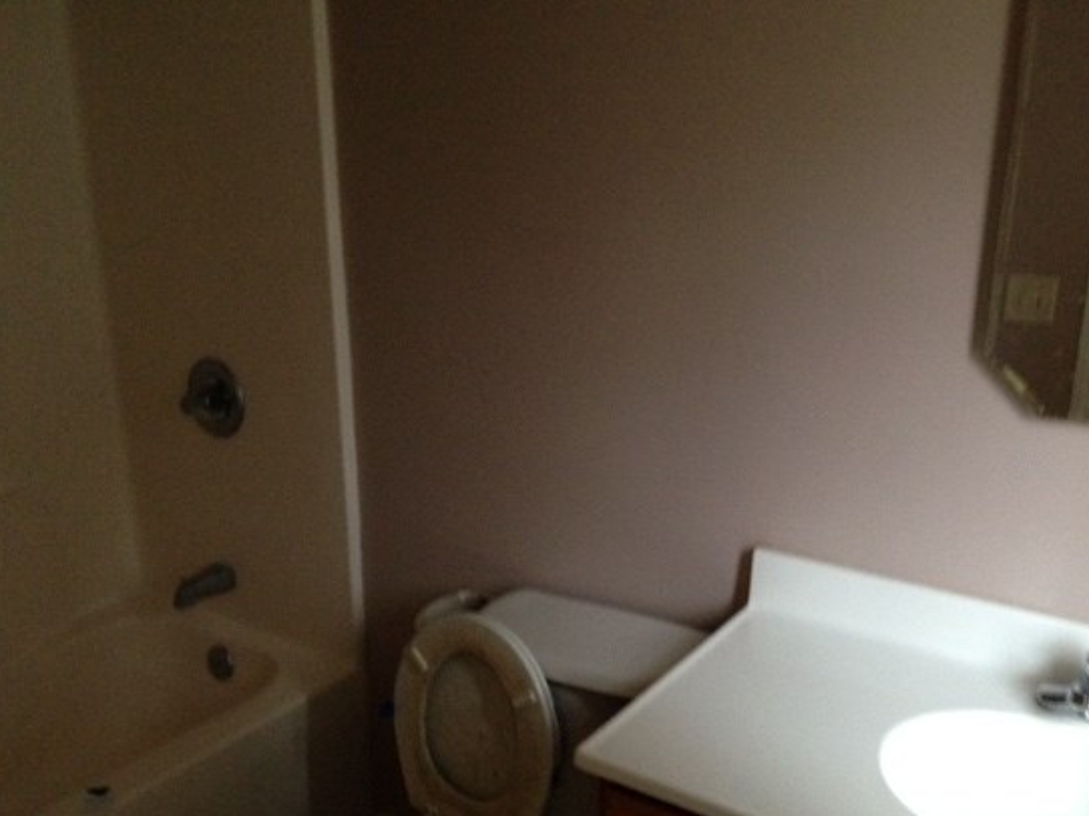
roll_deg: +0.0
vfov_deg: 36.7
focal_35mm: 39
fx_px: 1226
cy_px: 468
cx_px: 555
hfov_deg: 47.9
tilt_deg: -20.5
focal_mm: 4.12
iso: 320
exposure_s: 1/20
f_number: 2.4
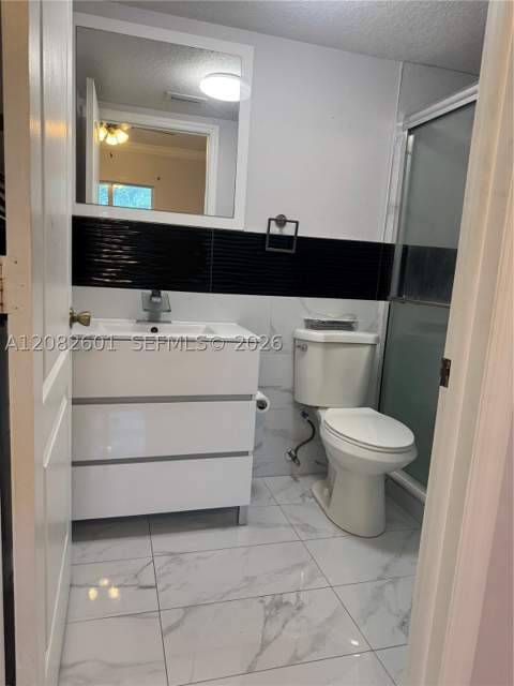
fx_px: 475
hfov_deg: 56.8
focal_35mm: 24
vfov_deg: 71.6
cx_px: 257
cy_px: 343
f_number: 1.78
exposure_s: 1/120
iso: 160
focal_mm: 6.76
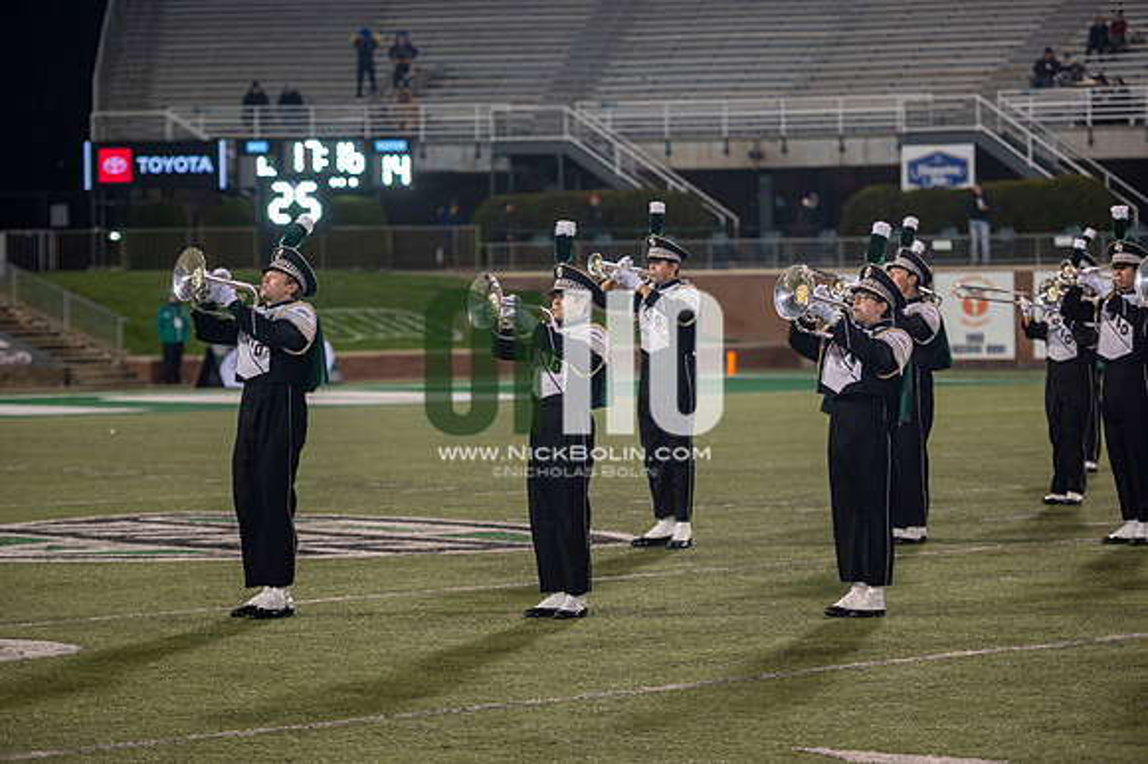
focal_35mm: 116
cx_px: 574
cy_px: 382
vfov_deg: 11.8
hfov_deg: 17.7
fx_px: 3697
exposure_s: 1/500
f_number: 2.8
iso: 1000
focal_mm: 116
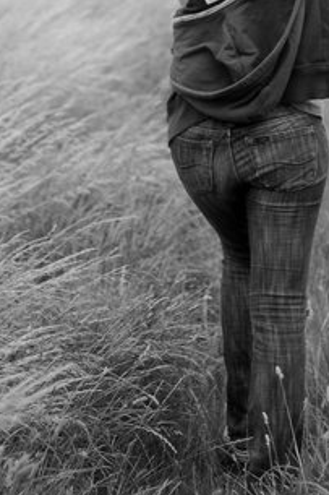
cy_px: -133
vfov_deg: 10.2
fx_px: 2703
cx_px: 251
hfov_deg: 7.0
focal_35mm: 197
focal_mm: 50
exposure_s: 1/4000
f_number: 1.8
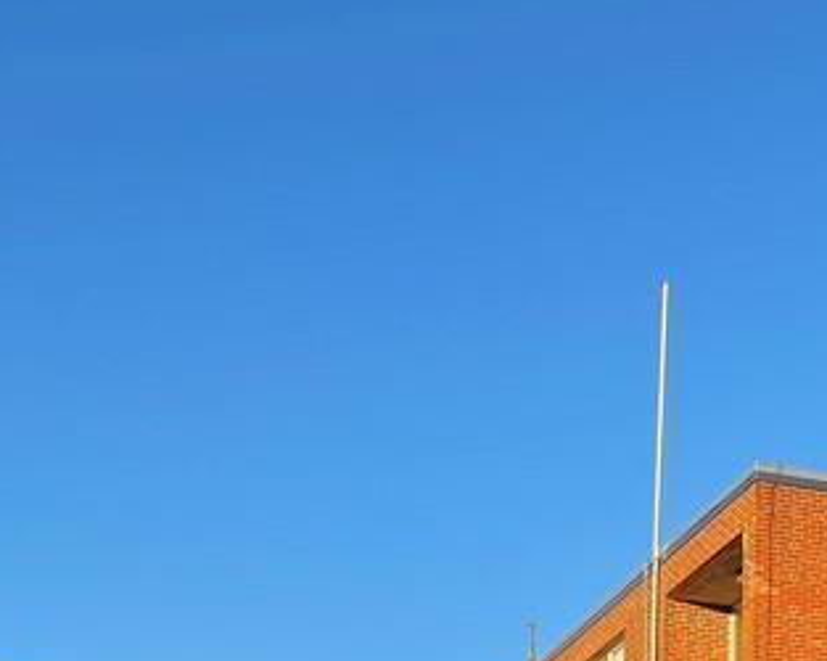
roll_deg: -0.8
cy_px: 944
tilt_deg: +6.9
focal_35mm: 83
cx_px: 647
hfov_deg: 22.7
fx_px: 2030
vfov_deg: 17.0
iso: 32
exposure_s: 1/1212
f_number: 1.6
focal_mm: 5.1
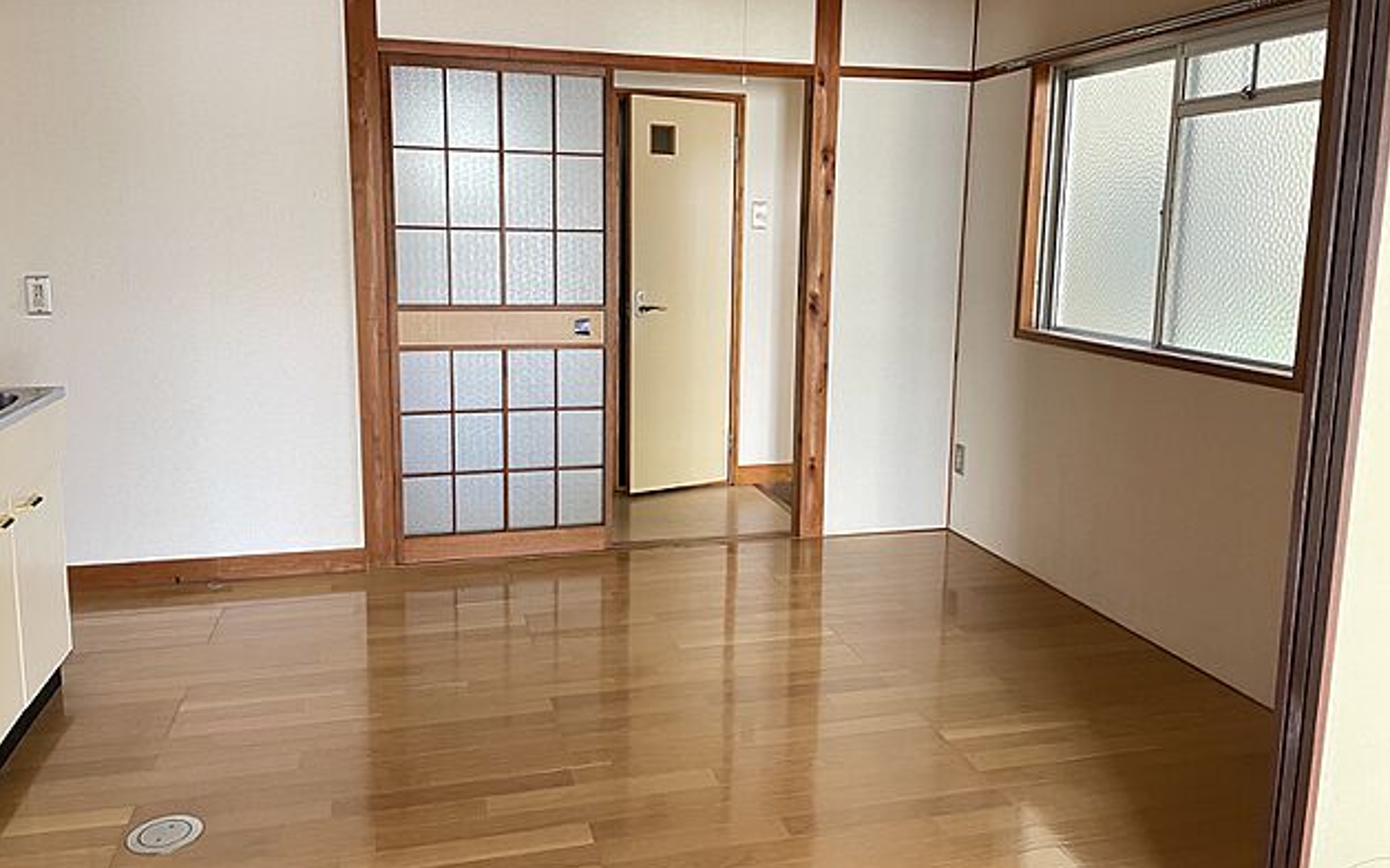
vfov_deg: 44.4
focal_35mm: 28
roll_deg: -0.4
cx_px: 702
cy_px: 380
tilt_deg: -8.3
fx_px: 1061
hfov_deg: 66.5
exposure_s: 1/60
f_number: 1.6
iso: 400
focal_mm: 4.2
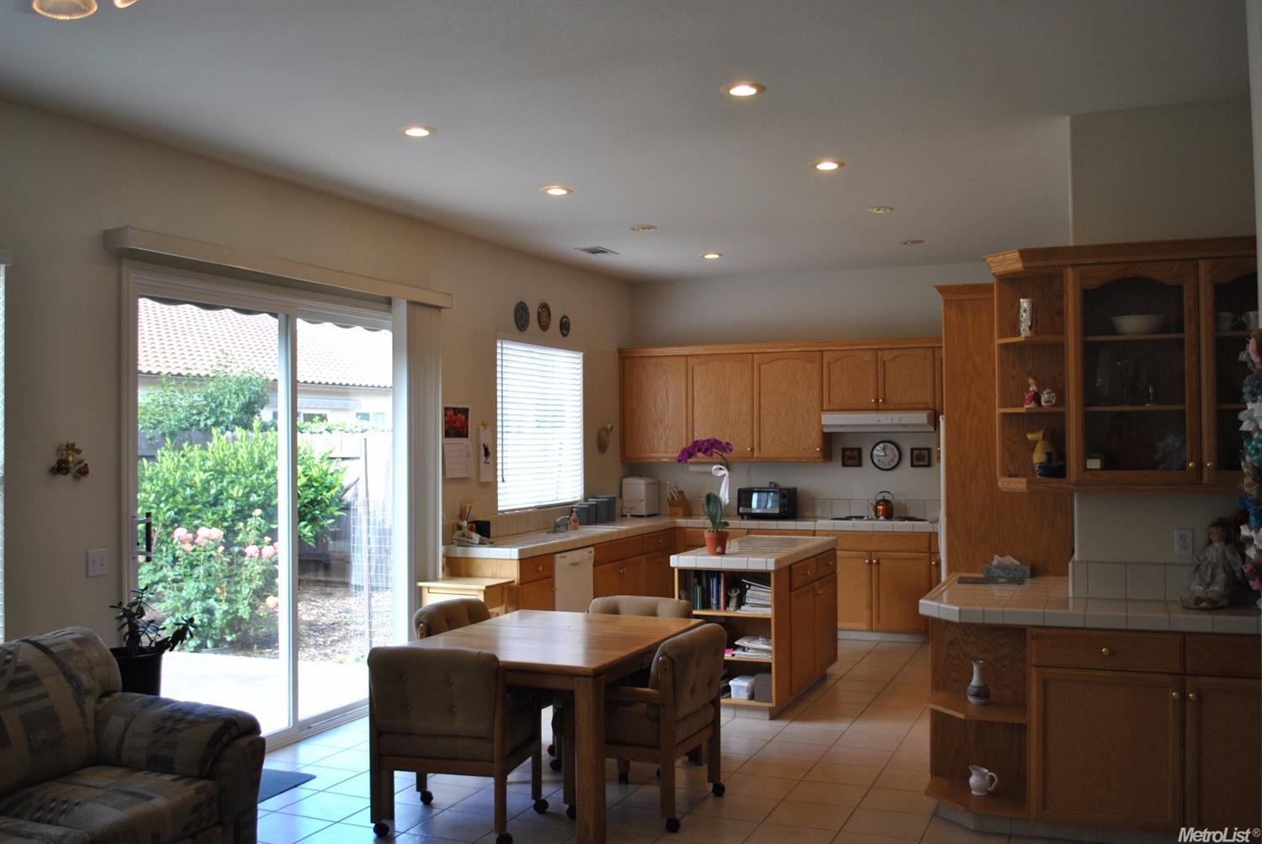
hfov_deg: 57.2
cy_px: 422
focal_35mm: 33
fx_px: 1158
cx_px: 631
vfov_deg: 40.0
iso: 200
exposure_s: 1/80
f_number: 4.5
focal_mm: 22
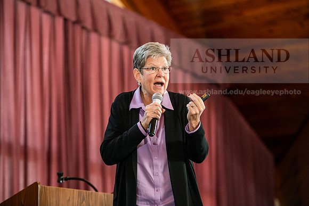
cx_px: 154
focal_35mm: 125
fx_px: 1073
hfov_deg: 16.4
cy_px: 103
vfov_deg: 11.0
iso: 1600
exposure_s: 1/200
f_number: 3.2
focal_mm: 125
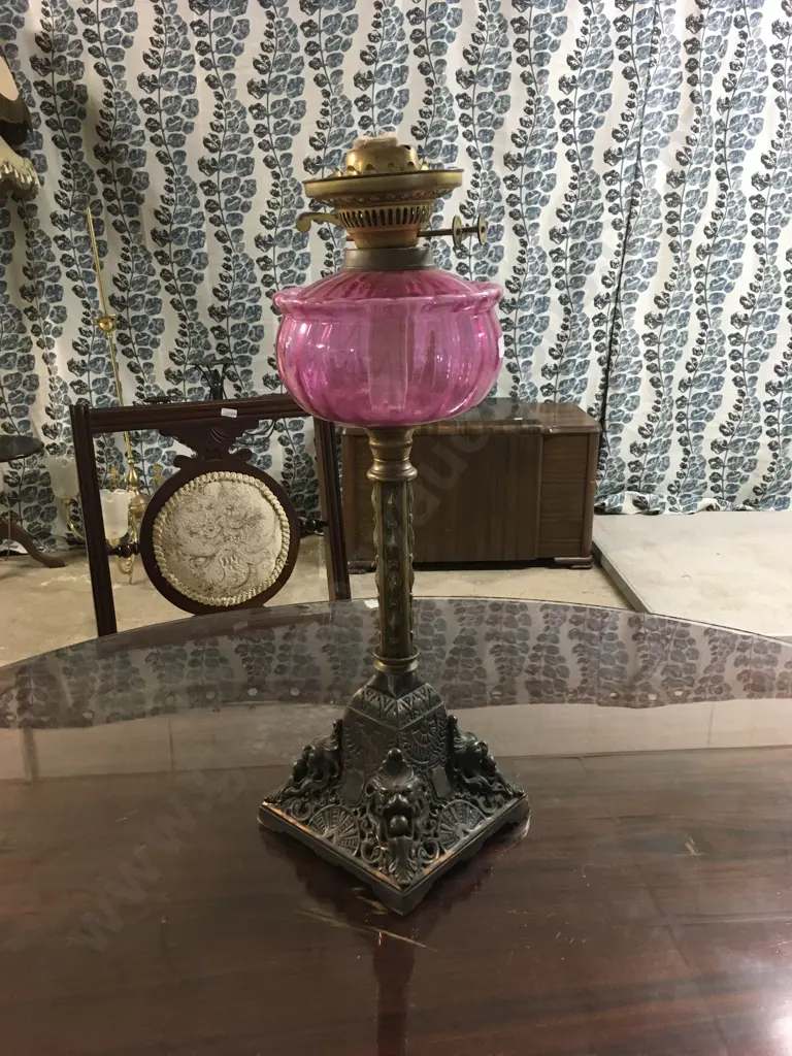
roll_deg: +0.1
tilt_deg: -19.4
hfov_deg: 48.2
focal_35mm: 29
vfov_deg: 61.7
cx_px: 396
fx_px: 885
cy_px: 528
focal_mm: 4.15
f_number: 2.2
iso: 200
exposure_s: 1/33
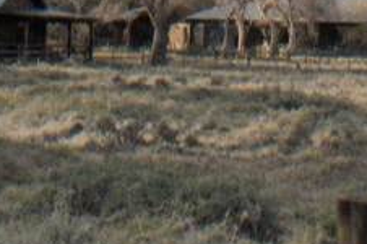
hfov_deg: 12.3
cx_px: 622
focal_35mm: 155
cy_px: -24
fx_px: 1578
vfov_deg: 8.8
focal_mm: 35
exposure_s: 1/500
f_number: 7.1
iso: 400
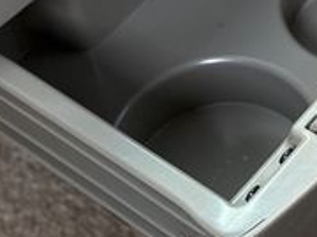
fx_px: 1566
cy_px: -61
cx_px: 185
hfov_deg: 11.6
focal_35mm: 171
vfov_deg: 8.6
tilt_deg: -46.1
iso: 250
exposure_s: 1/59
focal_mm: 6.76
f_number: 1.78
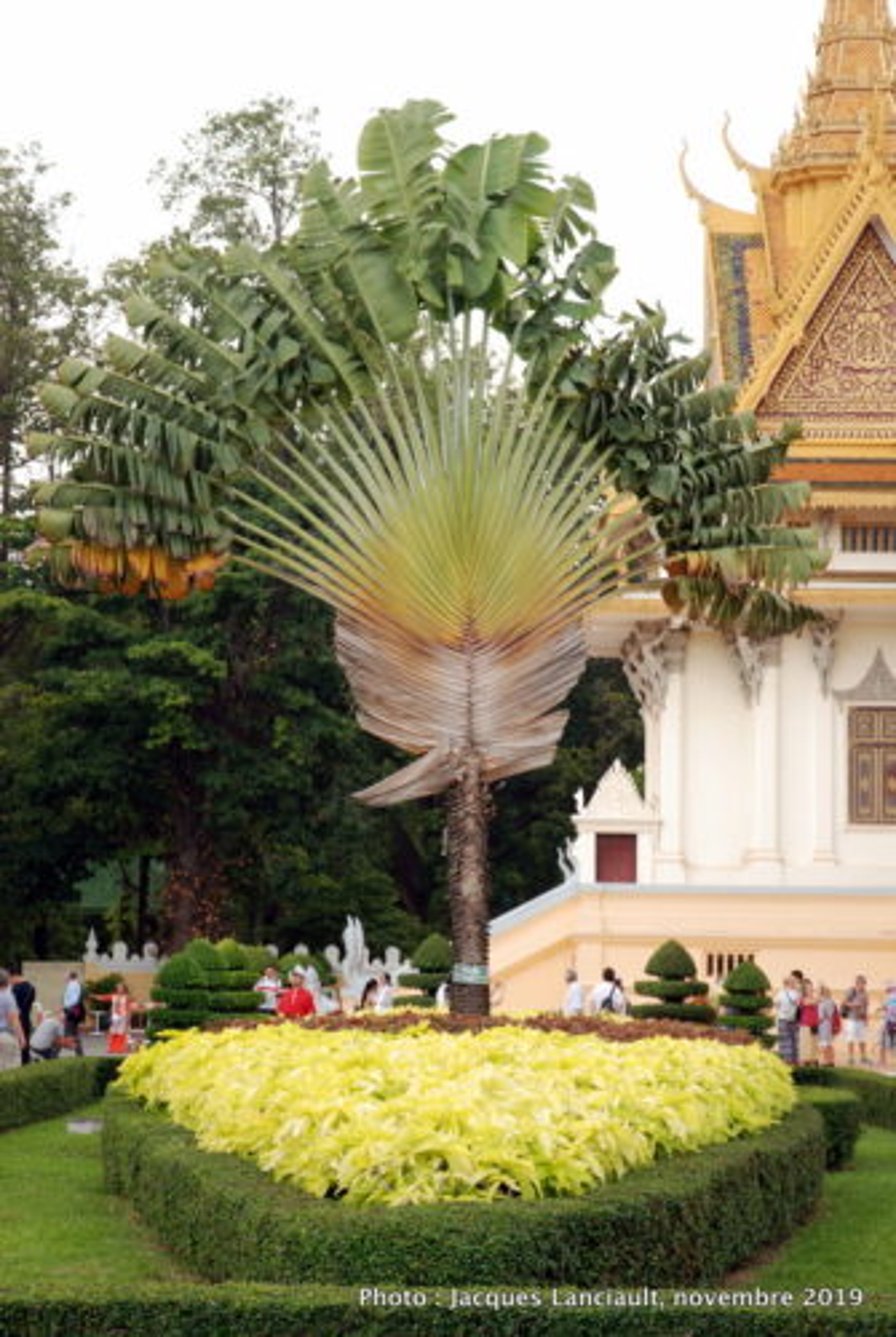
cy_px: 668
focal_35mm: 75
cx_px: 448
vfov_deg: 27.0
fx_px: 2790
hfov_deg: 18.2
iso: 100
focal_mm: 50
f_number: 5.6
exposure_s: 1/125
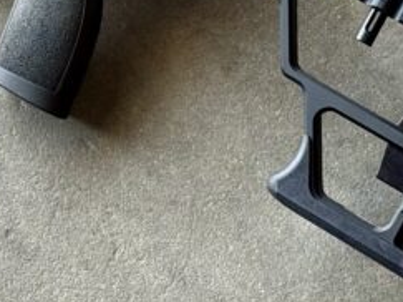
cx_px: -46
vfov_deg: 7.2
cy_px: -183
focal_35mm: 202
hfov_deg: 9.7
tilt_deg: -66.3
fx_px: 2351
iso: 64
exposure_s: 1/130
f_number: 1.78
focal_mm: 6.76
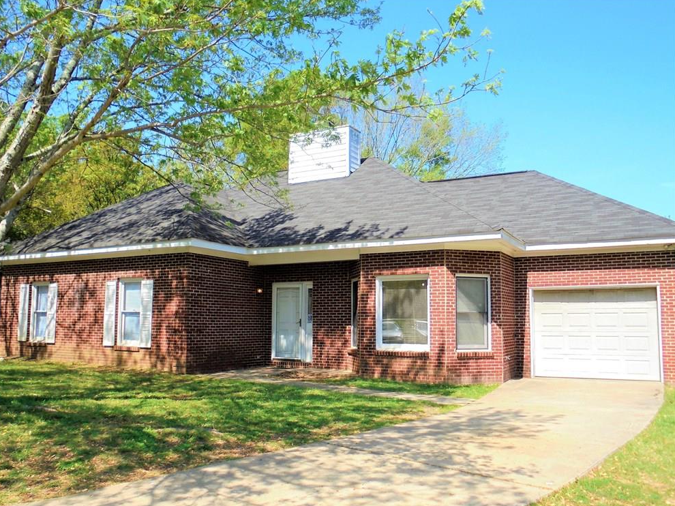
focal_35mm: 30
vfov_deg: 46.8
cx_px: 329
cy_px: 258
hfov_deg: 60.0
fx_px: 585
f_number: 3.7
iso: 100
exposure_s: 1/500
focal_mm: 5.3
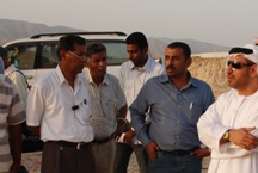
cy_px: 132
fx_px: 582
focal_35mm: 81
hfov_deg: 24.8
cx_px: 185
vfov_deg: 16.8
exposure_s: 1/100
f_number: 8
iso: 100
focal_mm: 26
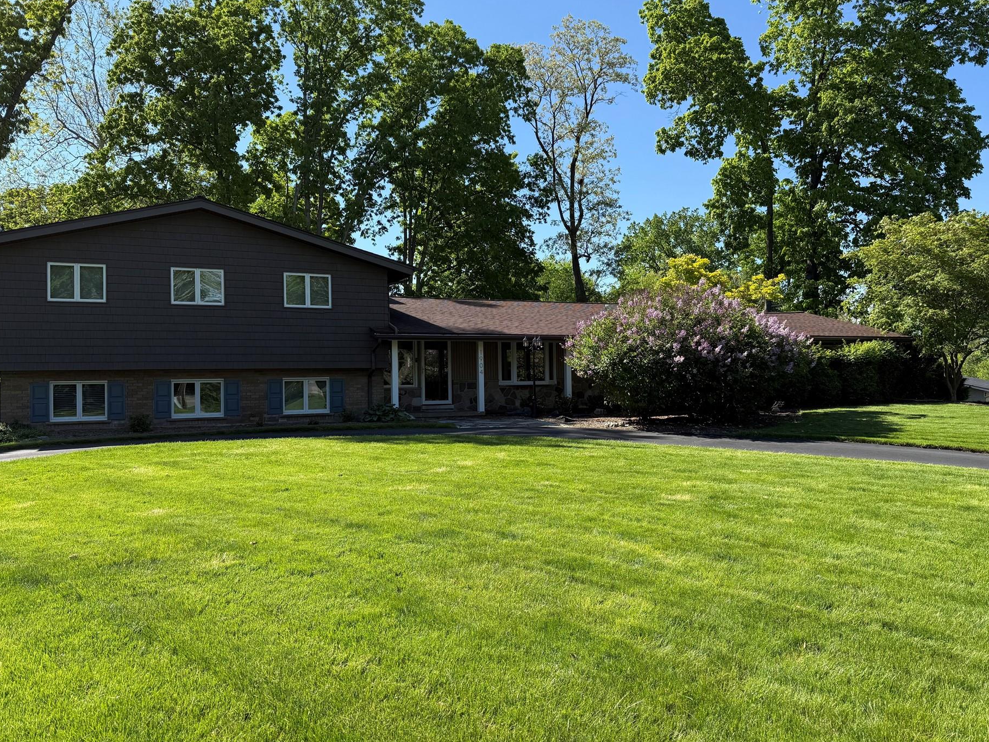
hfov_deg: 65.3
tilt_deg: +1.9
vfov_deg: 51.3
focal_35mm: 27
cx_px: 490
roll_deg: +0.7
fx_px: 771
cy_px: 362
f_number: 1.78
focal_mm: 6.76
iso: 80
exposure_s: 1/2232
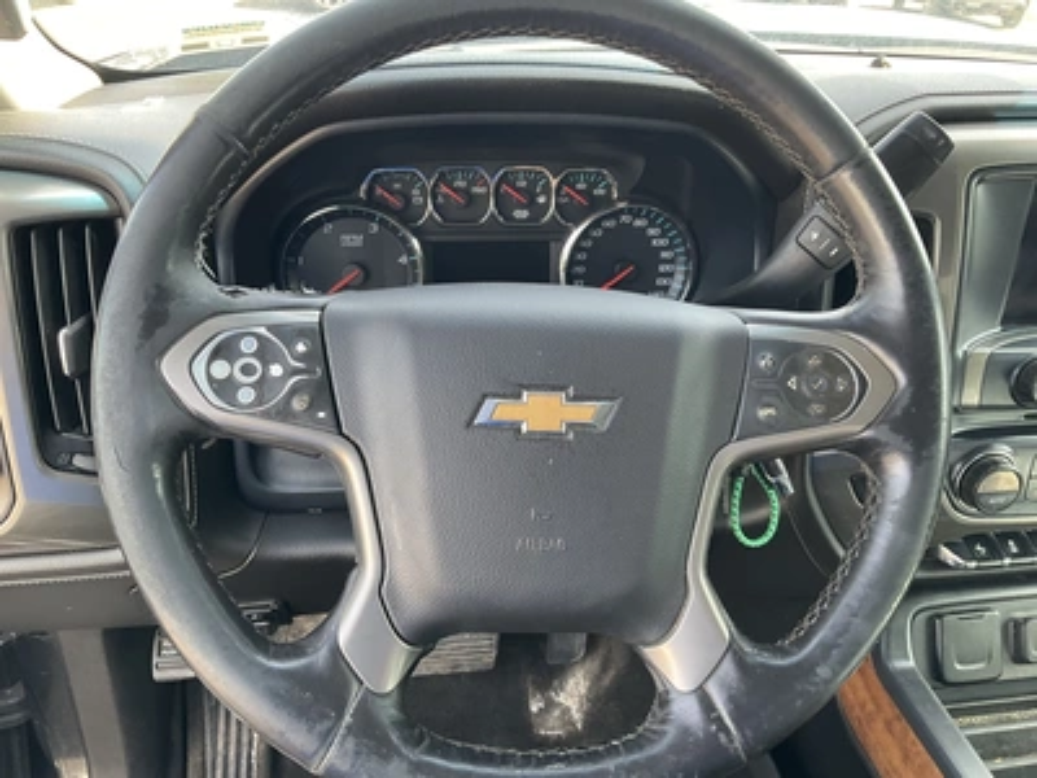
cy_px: 389
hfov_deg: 61.7
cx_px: 518
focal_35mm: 29
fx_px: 869
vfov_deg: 48.2
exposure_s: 1/122
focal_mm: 3
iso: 50
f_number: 1.8
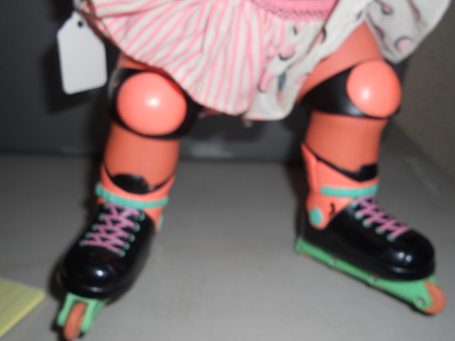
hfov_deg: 56.8
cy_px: 170
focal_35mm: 32
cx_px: 228
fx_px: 421
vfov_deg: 44.2
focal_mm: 5.8
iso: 80
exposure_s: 1/25
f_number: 8.8
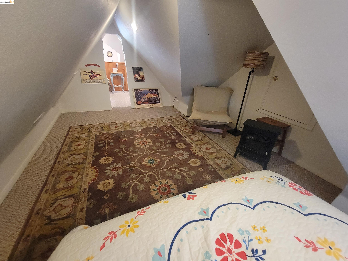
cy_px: 130
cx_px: 174
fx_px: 131
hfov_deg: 106.2
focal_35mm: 13
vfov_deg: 89.9
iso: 1000
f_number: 2.2
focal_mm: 2.2
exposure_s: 1/24
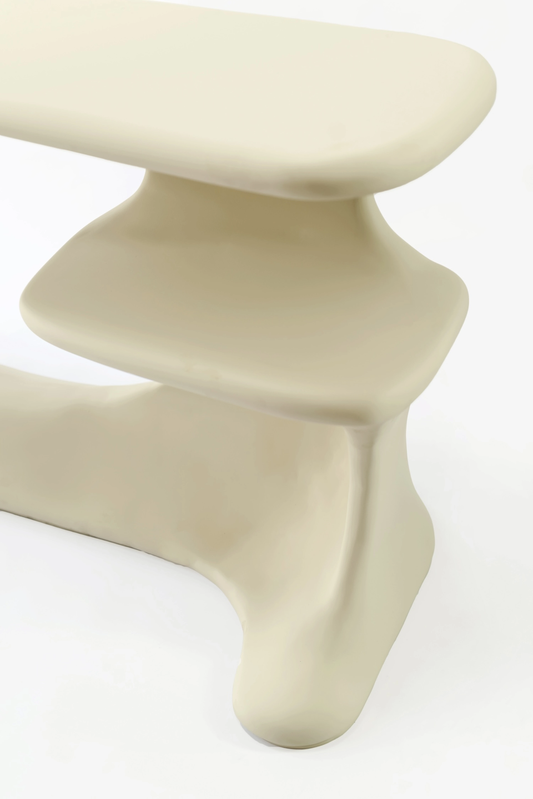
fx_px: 1110
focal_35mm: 50
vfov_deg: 39.6
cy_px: 400
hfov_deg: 27.0
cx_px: 266
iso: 50
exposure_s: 1/160
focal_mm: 50
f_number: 3.2
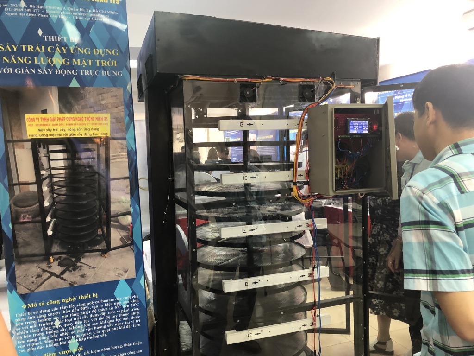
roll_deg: +1.8
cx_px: 237
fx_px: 383
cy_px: 178
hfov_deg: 63.4
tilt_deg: -2.4
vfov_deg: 49.7
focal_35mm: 28
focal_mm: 3.99
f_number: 1.8
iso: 80
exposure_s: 1/17
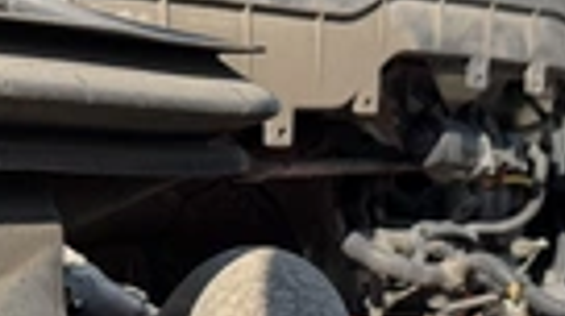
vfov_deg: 15.1
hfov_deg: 27.5
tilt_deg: -11.1
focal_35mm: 77
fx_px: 1152
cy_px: 383
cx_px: 341
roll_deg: +0.1
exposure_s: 1/2169
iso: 100
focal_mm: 6.76
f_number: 1.78
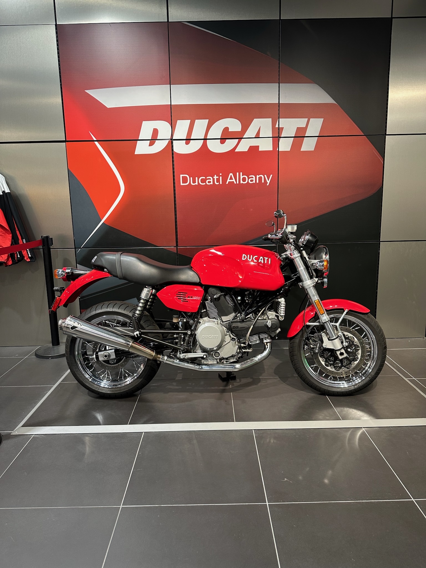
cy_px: 284
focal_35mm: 24
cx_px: 213
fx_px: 394
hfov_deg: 56.8
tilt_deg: -8.4
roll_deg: +0.6
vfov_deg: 71.6
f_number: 1.78
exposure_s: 1/60
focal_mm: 6.86
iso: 160
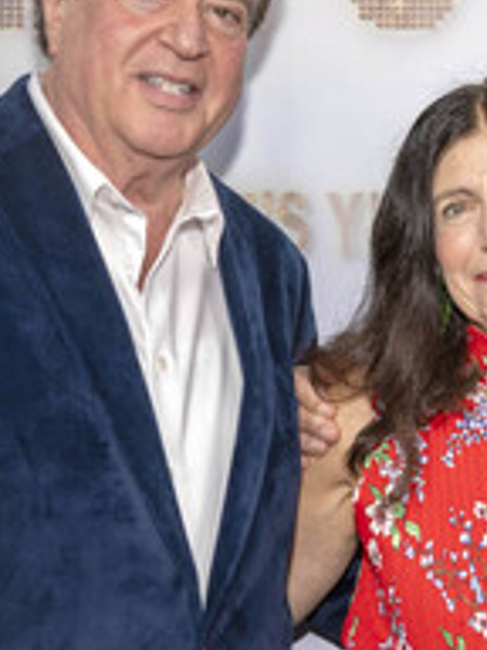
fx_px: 1482
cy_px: 325
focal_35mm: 79
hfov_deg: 18.1
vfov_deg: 24.7
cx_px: 502
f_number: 6.3
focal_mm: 35
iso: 640
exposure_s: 1/200
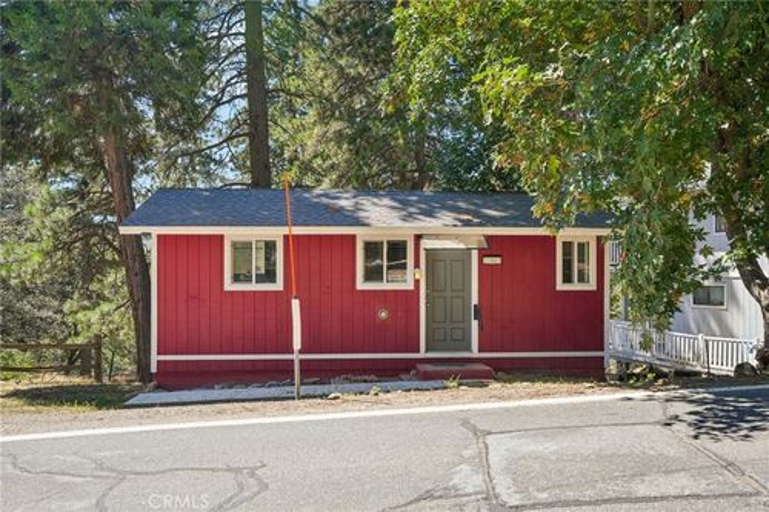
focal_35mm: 31
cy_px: 256
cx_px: 384
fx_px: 662
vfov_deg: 42.3
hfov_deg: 60.3
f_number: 8
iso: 320
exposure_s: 1/200
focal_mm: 31
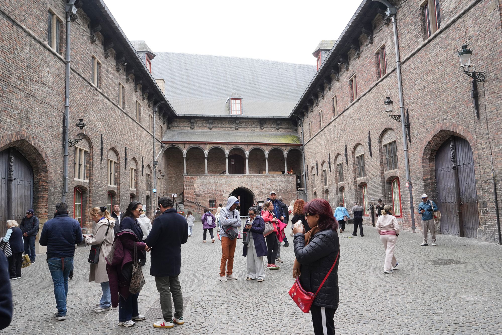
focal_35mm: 24
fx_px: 335
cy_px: 168
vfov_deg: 53.1
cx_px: 251
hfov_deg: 73.7
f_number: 13
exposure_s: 1/100
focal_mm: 24
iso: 800
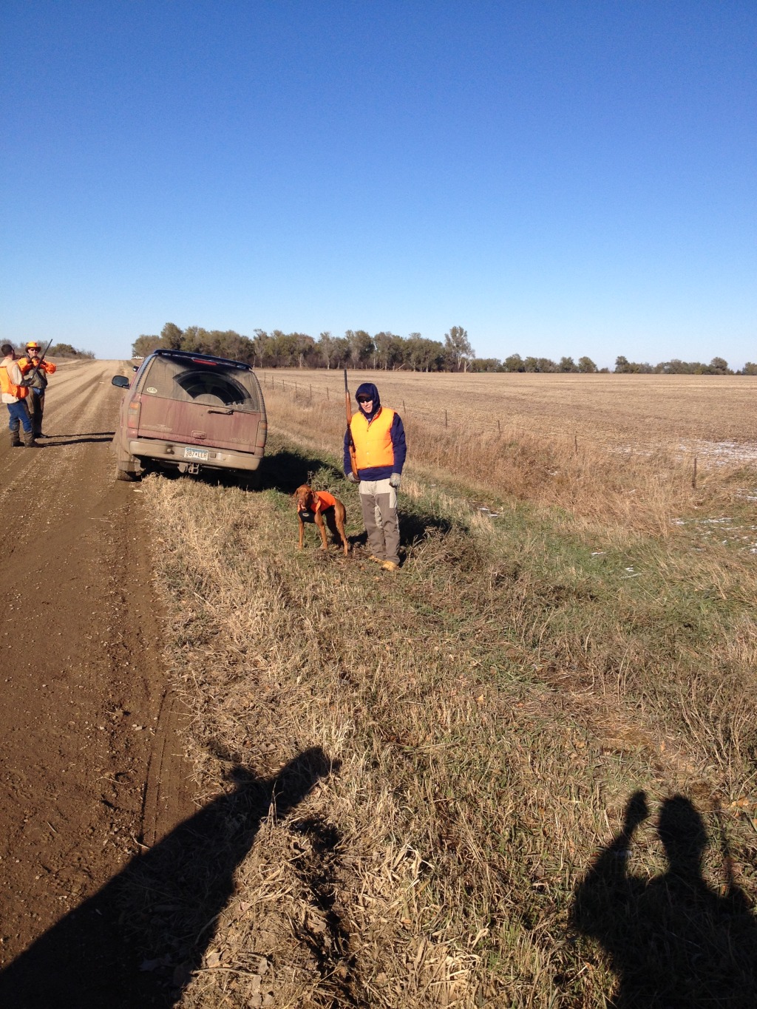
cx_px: 378
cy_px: 504
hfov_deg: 40.7
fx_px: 1020
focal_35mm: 35
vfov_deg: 52.6
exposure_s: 1/1972
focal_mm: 4.28
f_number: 2.4
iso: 50
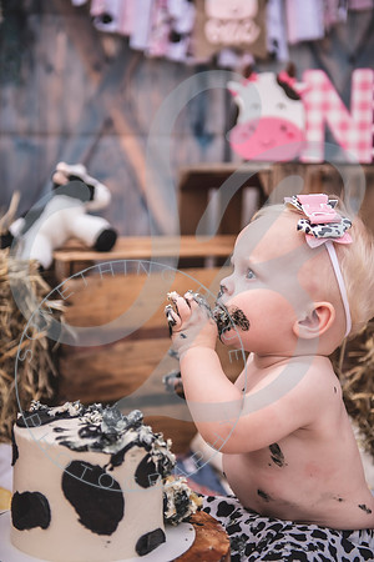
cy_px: 281
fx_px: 966
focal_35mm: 62
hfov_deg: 21.9
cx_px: 187
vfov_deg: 32.4
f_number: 2.8
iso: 100
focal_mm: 62
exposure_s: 1/400
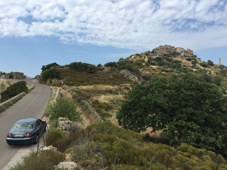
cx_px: 114
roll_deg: -2.1
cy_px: 85
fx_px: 190
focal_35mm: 29
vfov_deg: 48.2
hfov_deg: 61.7
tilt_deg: -0.9
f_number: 2.2
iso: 32
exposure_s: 1/1980
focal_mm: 4.15
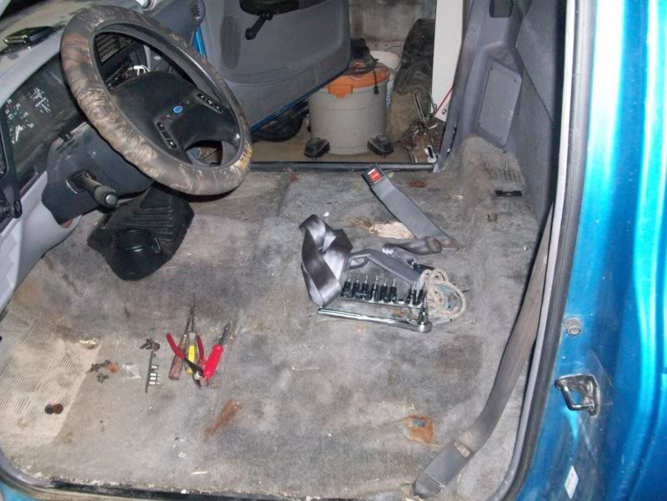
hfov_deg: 54.0
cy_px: 250
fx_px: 655
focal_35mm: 34
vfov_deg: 41.8
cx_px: 334
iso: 320
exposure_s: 1/60
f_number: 2.8
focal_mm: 5.7
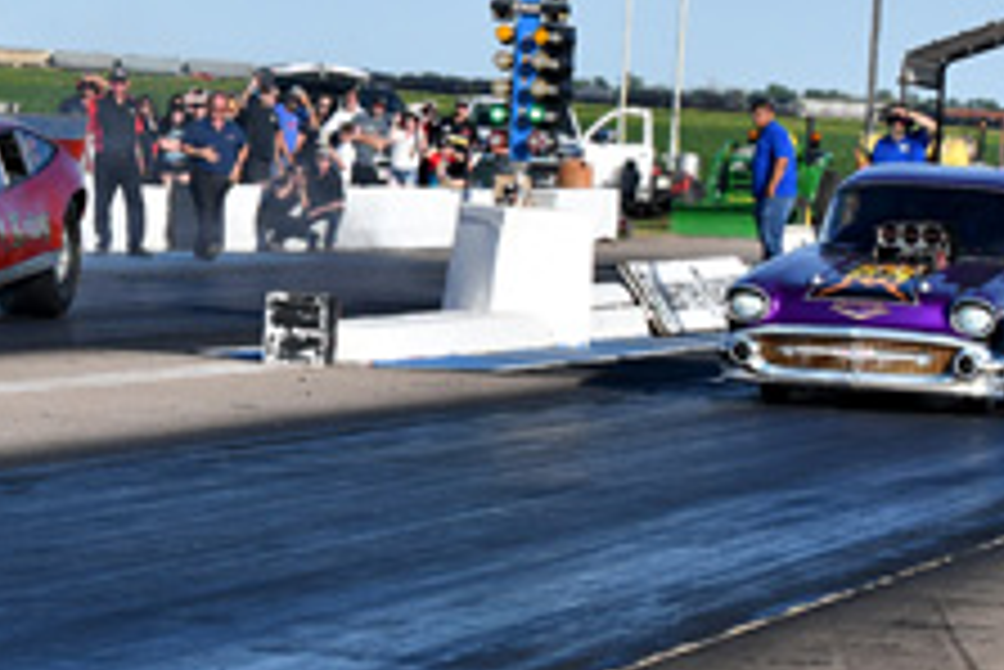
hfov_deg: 8.8
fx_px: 6558
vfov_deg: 5.9
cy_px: 207
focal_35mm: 235
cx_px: 383
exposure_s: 1/1250
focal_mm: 70
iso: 160
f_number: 5.6
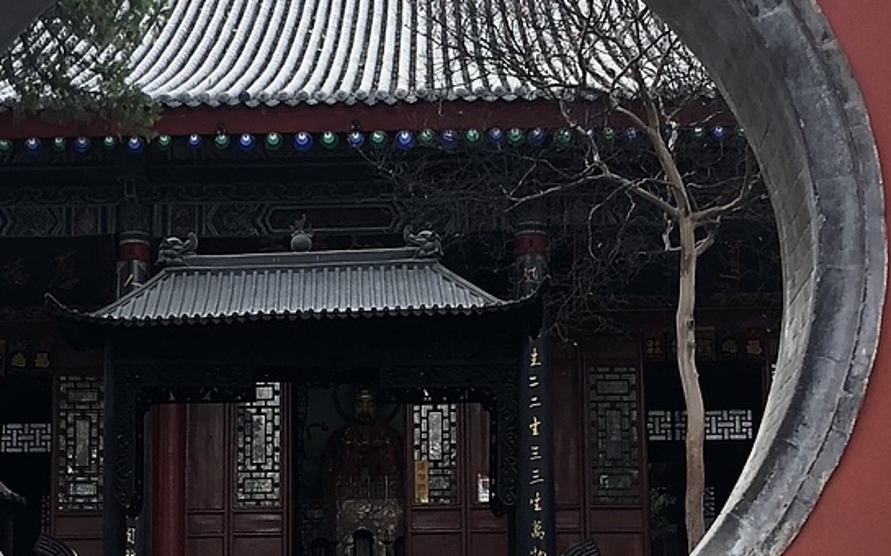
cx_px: 314
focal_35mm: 93
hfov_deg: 22.3
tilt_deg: +8.6
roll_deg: -1.8
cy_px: 406
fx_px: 2257
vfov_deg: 14.0
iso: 32
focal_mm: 3.99
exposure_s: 1/120
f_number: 1.8
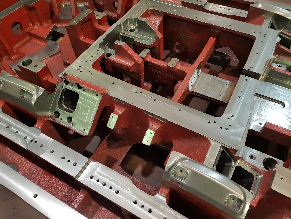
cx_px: 146
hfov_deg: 67.3
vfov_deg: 53.1
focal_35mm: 26
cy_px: 110
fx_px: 219
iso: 200
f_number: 1.7
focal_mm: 4.2
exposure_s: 1/33
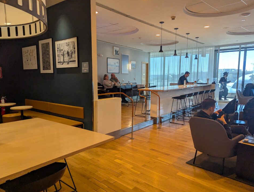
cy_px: 99
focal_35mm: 26
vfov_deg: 53.2
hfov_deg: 67.2
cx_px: 123
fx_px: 191
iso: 139
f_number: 1.85
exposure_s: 1/120
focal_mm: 6.81
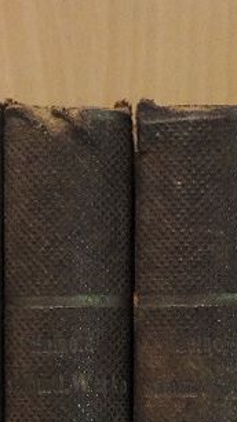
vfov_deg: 19.4
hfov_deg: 11.2
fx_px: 1196
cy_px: 419
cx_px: 219
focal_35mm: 107
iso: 1600
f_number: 3.5
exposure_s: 1/100
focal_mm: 8.3
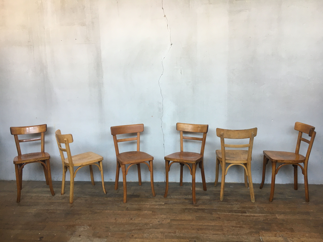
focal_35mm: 29
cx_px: 162
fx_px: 271
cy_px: 121
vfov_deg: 48.2
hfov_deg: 61.7
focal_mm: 4.15
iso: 64
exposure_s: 1/33
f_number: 2.2
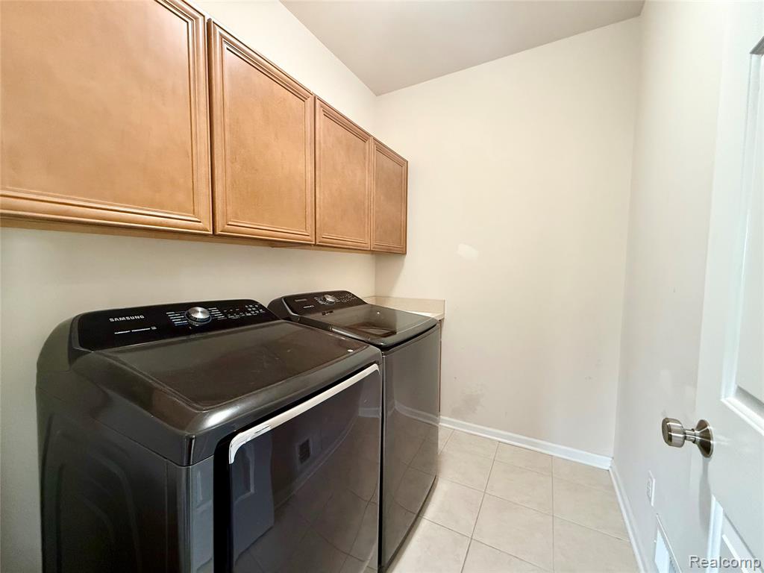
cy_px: 286
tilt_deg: -2.3
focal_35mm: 14
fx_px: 309
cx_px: 382
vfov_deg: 85.7
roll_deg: -0.1
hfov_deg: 102.1
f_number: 2.2
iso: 640
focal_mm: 2.22
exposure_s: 1/60
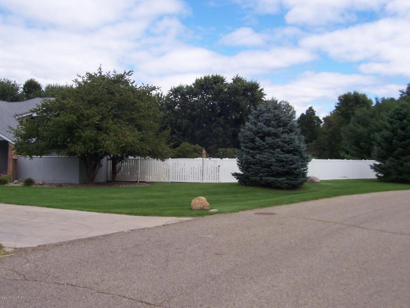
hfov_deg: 50.1
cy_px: 154
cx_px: 205
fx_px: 438
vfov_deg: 38.7
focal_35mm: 37
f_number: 5.6
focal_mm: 5.6
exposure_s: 1/350
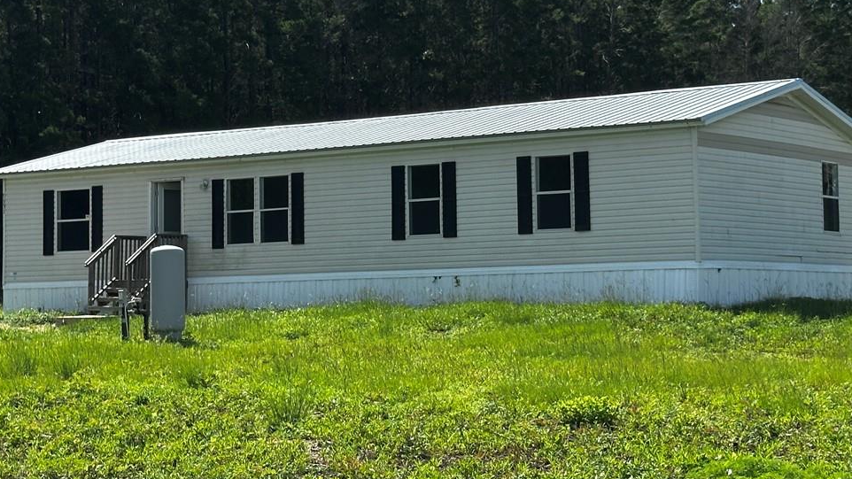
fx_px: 1965
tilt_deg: +3.4
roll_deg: +0.6
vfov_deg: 13.9
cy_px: 195
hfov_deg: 24.5
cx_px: 414
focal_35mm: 87
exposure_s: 1/3472
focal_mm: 6.86
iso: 64
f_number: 1.78
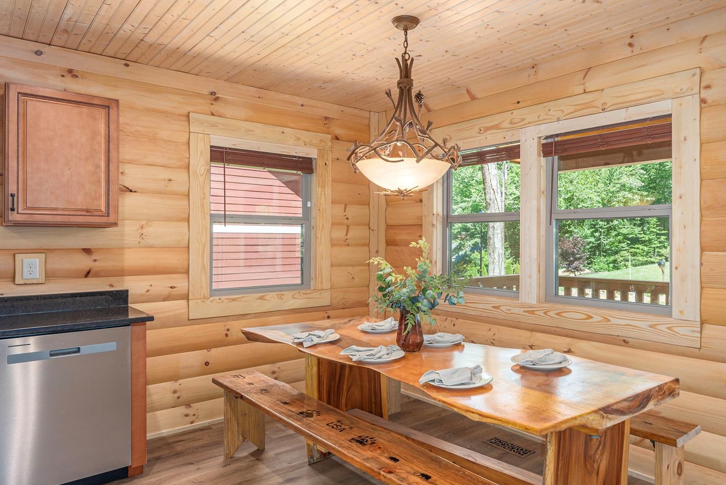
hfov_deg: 68.8
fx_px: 524
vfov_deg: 49.6
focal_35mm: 26
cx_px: 427
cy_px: 237
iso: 320
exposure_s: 1/100
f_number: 8
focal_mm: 19
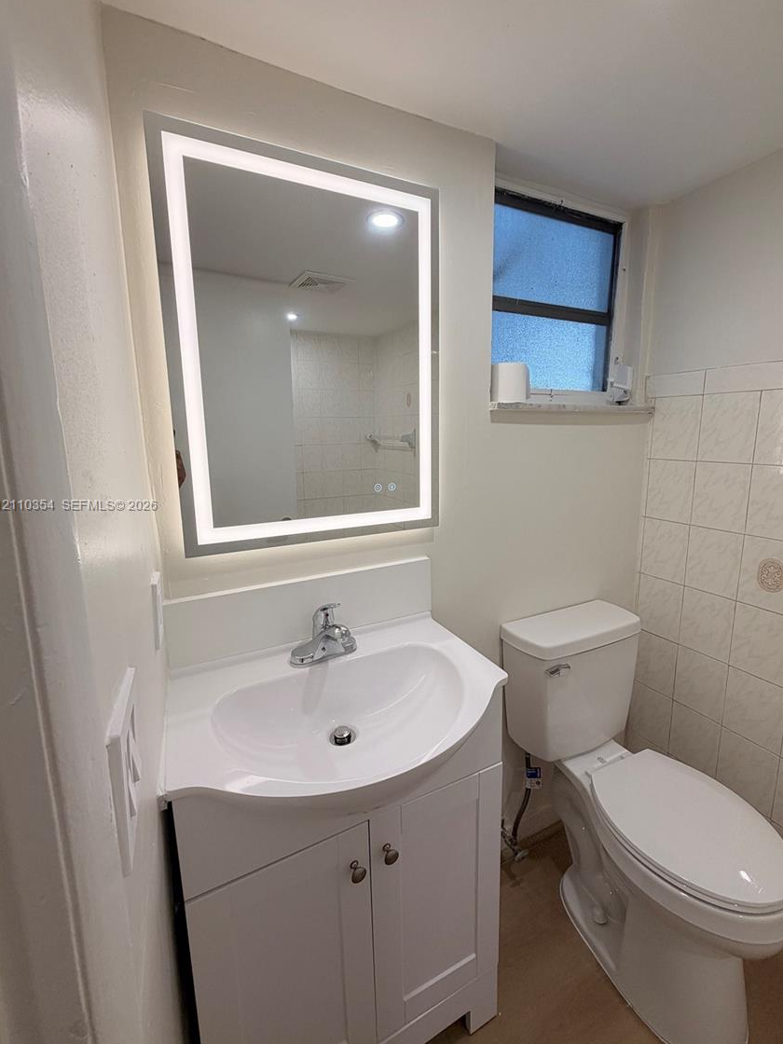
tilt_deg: -8.8
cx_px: 404
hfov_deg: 81.7
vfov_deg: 98.1
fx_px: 452
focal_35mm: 15
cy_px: 506
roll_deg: +0.5
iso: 80
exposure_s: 1/121
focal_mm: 2.22
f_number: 2.2
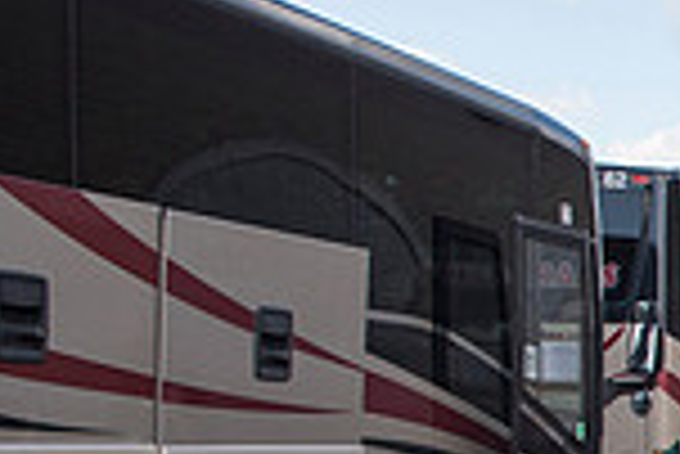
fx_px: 1739
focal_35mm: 92
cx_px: 1261
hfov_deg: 17.5
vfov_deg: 14.2
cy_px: 614
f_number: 6.3
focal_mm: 24
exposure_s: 1/320
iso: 160
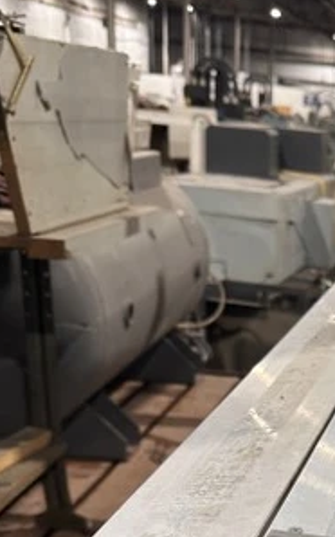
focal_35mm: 64
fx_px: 936
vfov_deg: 30.4
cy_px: 496
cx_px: 460
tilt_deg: -16.9
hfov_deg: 18.6
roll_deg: -5.1
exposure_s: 1/60
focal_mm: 6.86
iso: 125
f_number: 1.78
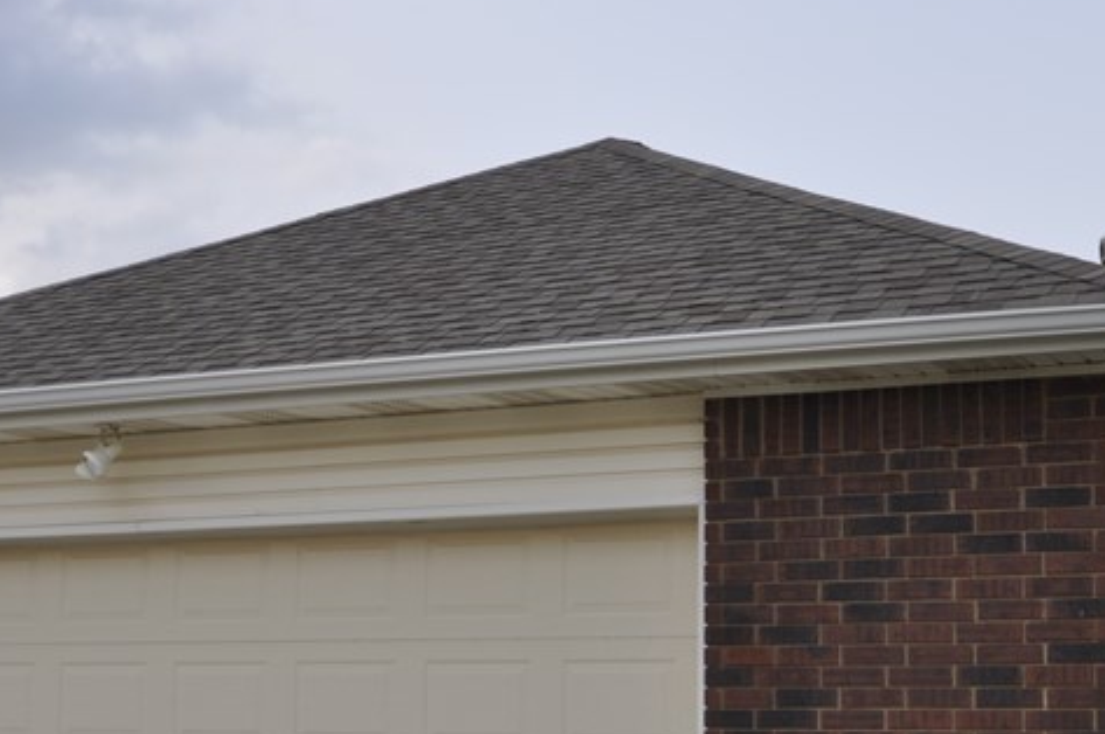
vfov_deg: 19.3
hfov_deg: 29.2
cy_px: 657
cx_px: 652
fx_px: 2115
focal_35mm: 69
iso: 200
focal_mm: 20
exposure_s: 1/250
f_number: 8
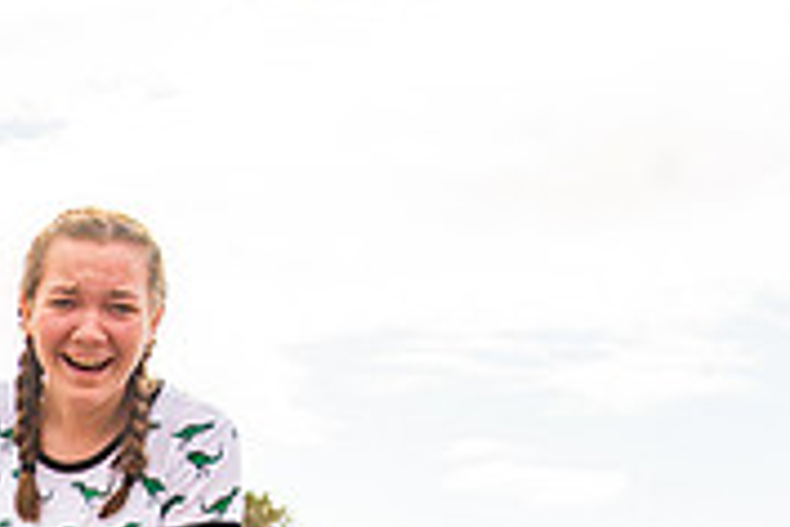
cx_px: -156
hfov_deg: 18.4
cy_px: 779
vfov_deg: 12.4
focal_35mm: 105
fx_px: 2304
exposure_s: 1/2000
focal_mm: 32
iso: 200
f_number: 2.8
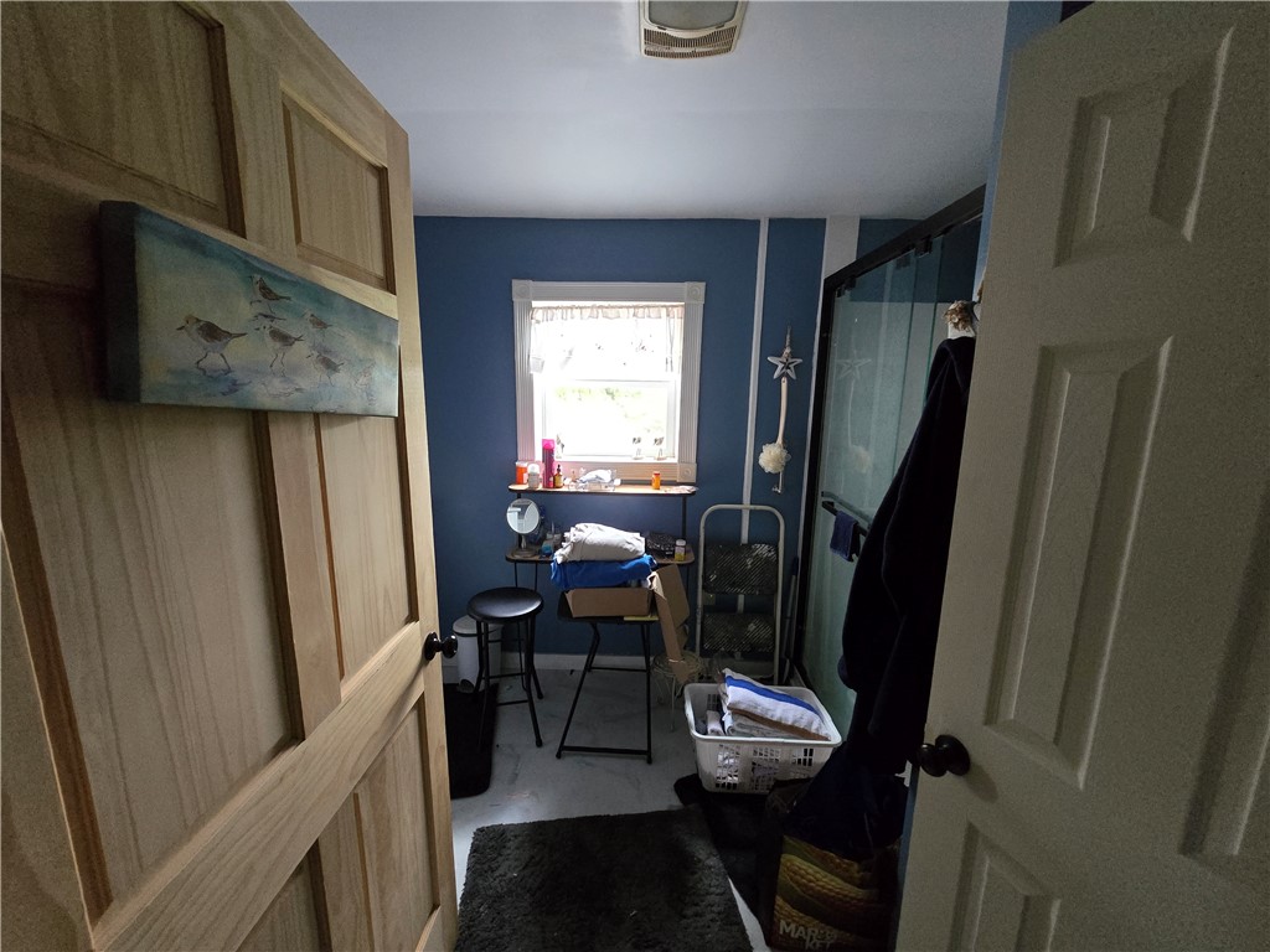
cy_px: 476
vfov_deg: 89.9
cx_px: 635
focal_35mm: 13
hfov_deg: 106.2
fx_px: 477
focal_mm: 2.2
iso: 1250
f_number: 2.2
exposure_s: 1/60
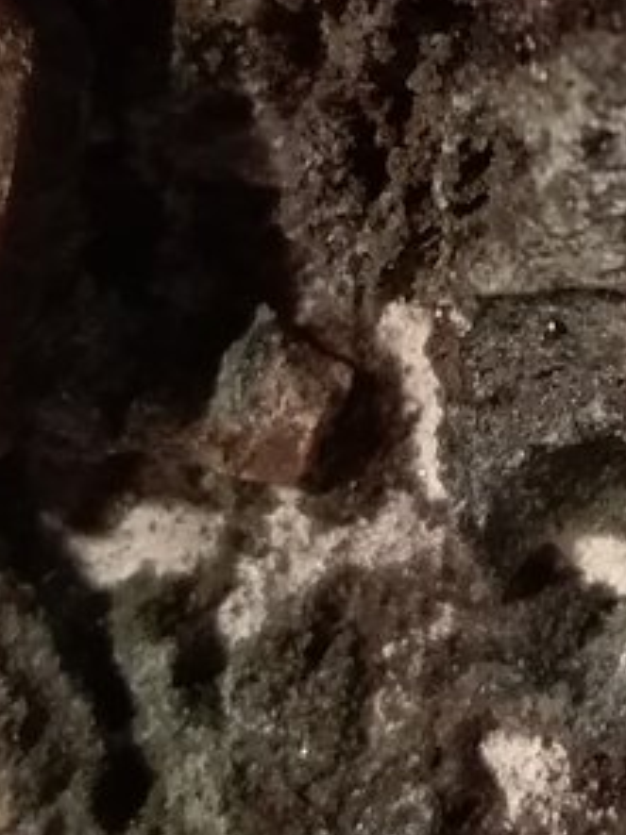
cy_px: -23
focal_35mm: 141
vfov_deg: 13.8
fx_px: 3402
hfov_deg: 10.4
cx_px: 606
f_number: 2
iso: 295
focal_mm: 3.54
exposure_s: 1/33.3
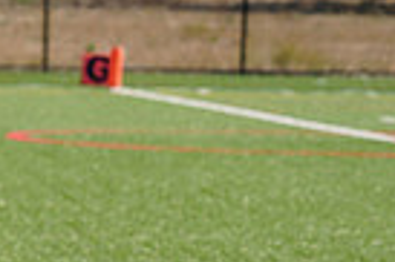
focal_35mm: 462
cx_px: -392
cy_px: 524
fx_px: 5063
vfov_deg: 3.0
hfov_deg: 4.4
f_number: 10
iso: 100
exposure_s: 1/250
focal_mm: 109
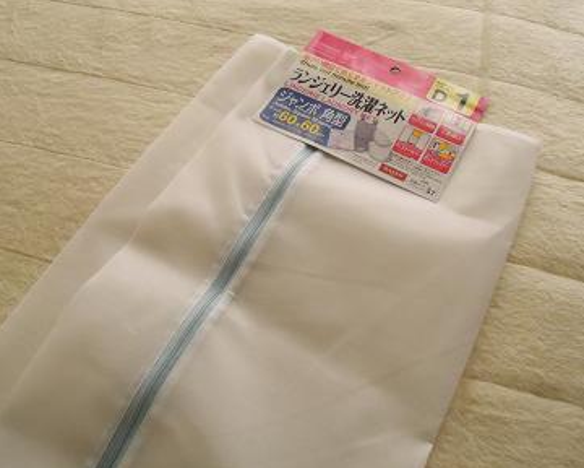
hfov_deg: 65.9
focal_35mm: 26
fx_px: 449
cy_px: 237
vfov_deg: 54.9
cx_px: 271
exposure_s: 1/400
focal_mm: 4.3
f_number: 7.1
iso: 1600
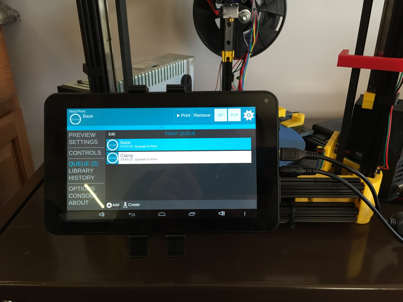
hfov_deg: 61.7
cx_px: 202
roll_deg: +1.2
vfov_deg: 48.2
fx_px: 338
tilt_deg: -24.3
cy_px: 151
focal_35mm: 29
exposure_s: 1/30
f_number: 2.2
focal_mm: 4.15
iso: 80
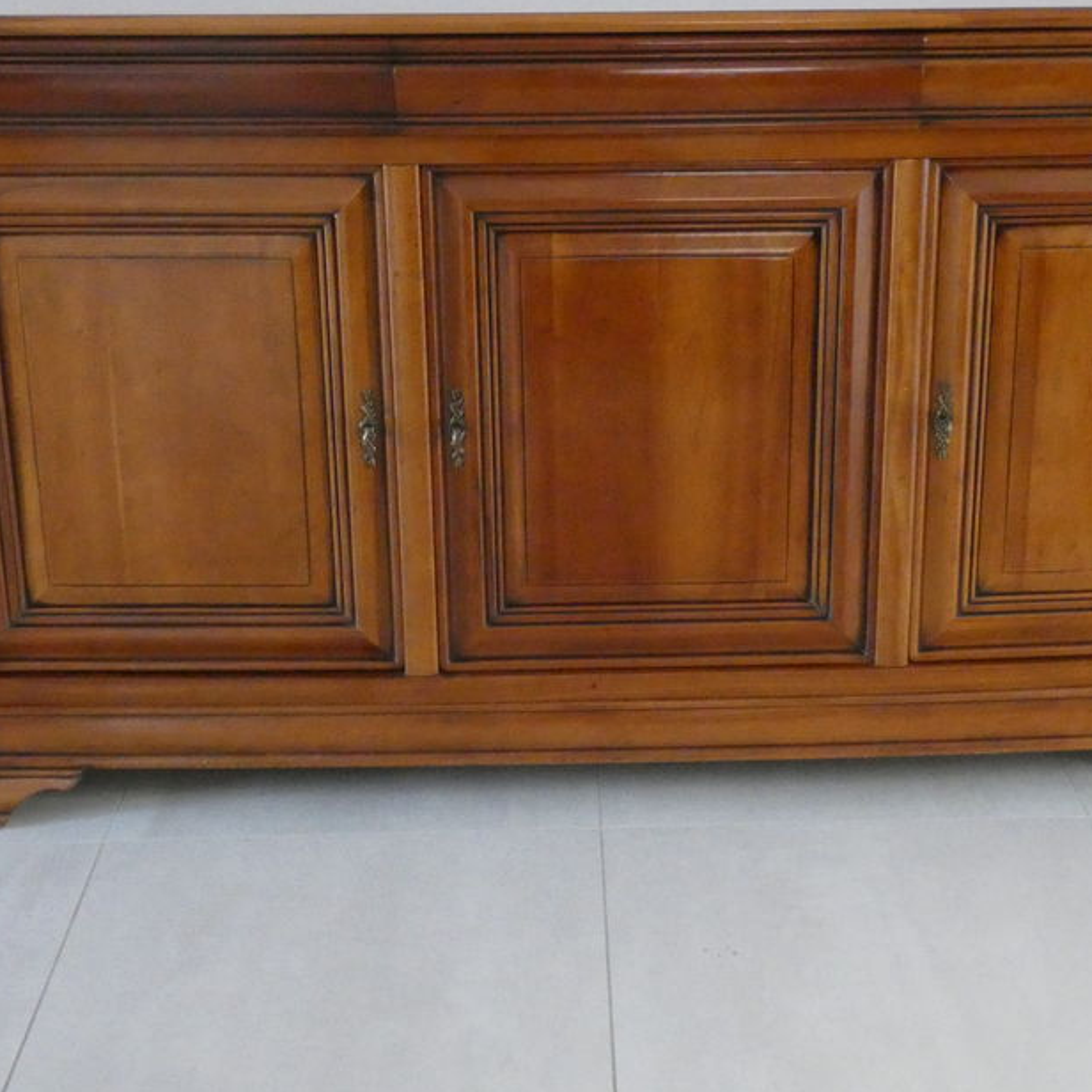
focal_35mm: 56
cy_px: 459
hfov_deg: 30.5
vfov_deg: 30.5
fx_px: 1999
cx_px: 613
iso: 1600
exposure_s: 1/60
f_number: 3.6
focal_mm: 7.1
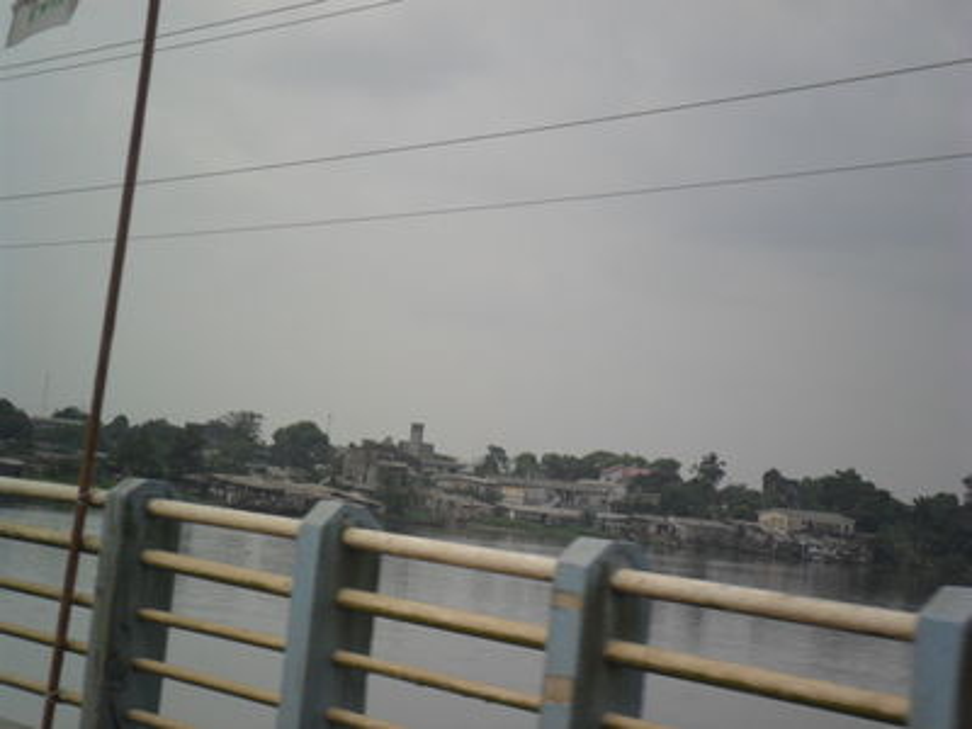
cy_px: 364
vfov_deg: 13.7
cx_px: 486
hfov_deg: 18.2
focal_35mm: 108
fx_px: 3033
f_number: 5
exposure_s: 1/500
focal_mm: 19.6
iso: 100
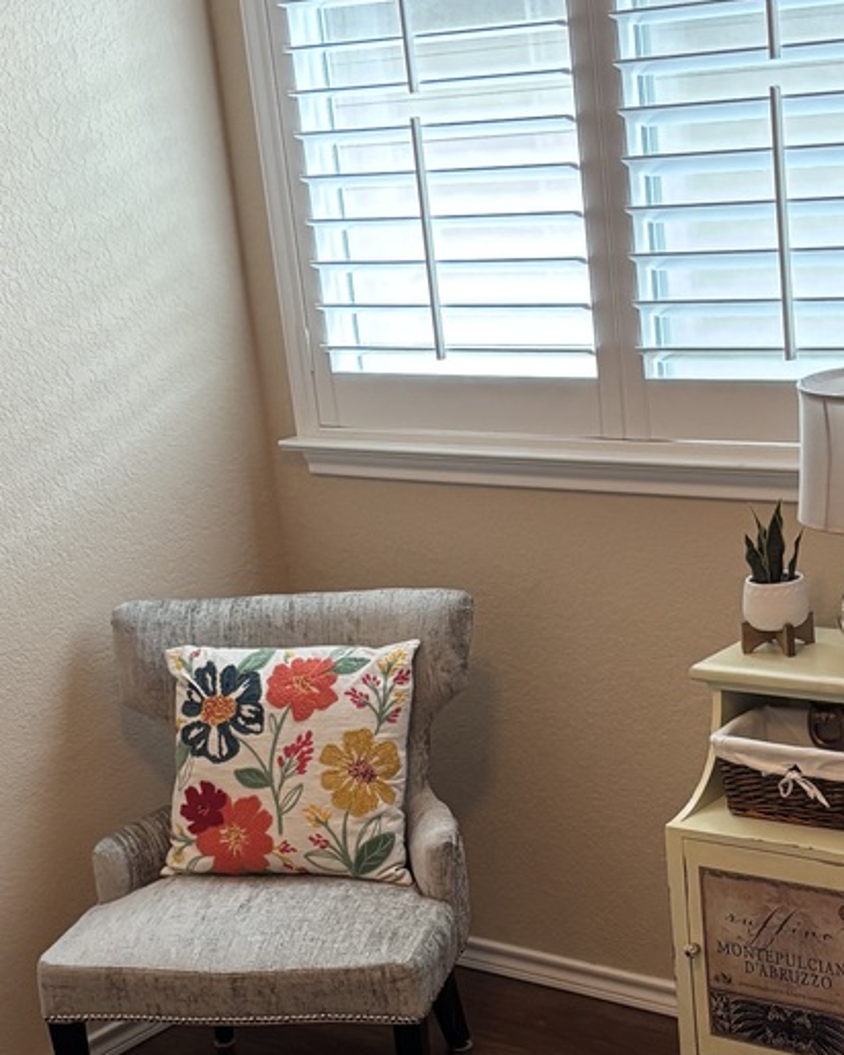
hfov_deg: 21.5
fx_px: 2217
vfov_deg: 26.5
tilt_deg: -19.5
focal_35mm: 71
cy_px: 764
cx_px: 463
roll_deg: +6.5
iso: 250
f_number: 1.6
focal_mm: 5.96
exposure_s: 1/60
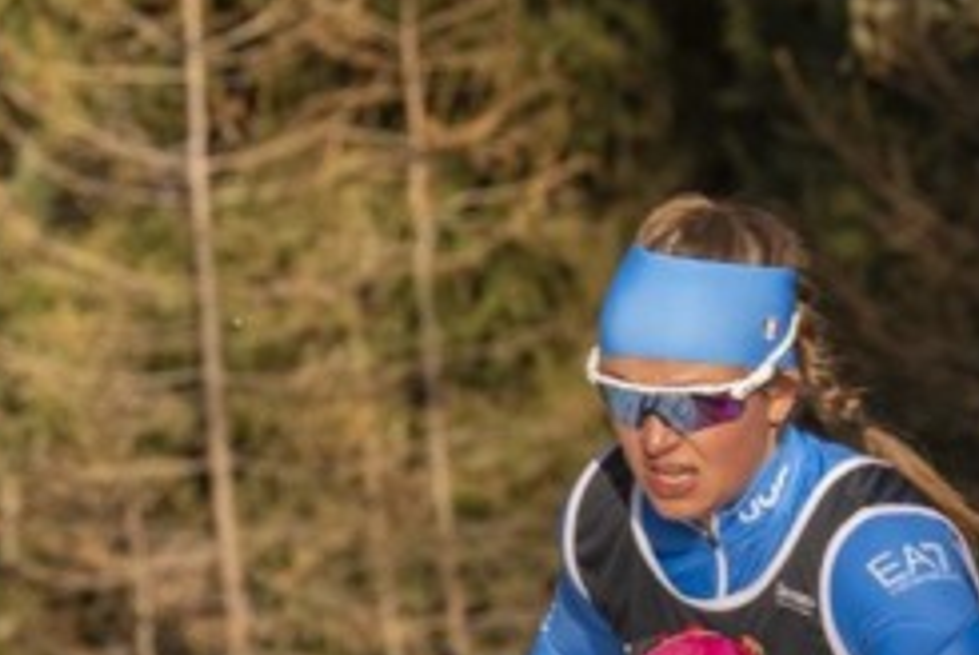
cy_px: 865
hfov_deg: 2.9
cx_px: 579
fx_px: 19031
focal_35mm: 699
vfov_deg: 2.0
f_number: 6.3
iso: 200
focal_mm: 134
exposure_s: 1/640
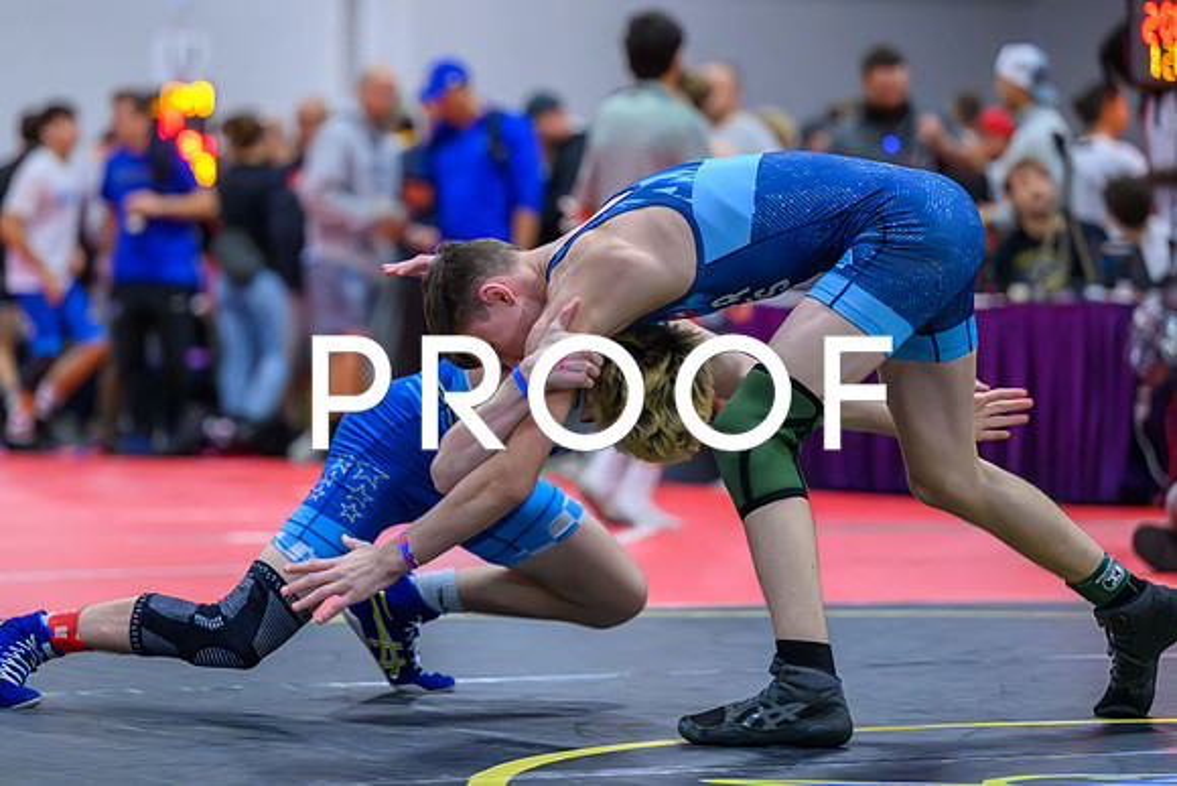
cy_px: 303
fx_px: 5424
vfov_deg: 8.3
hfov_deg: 12.4
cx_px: 548
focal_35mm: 166
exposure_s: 1/800
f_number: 2.8
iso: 14400
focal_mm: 135
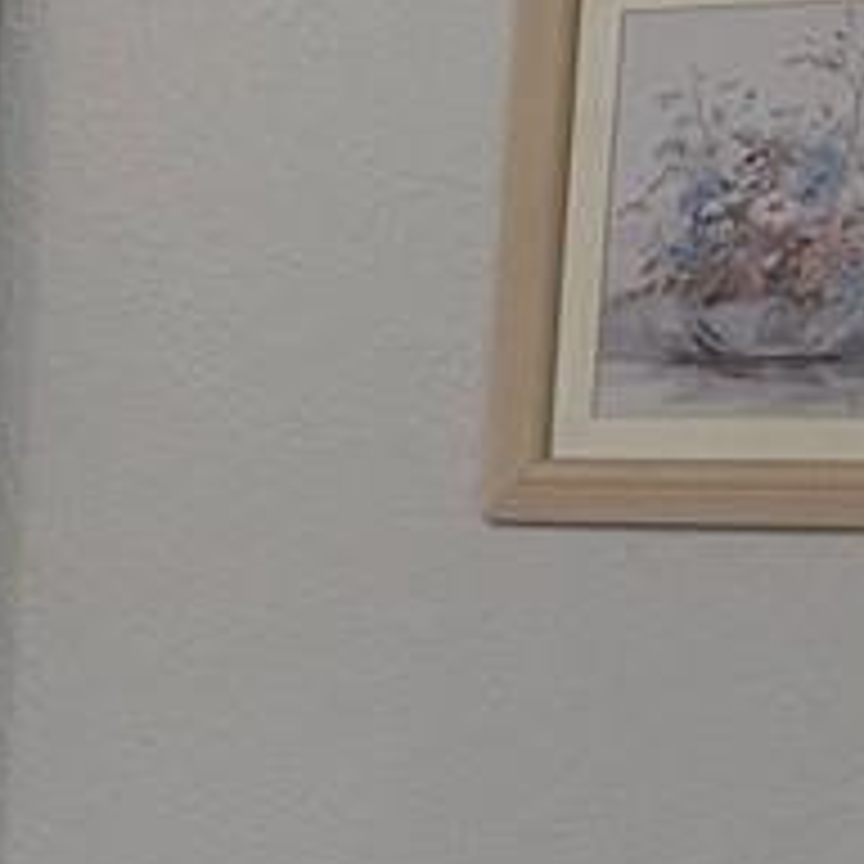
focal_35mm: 192
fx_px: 5422
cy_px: 1071
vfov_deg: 9.0
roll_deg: -0.5
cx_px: -1822
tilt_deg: -7.0
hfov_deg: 7.8
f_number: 1.6
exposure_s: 1/120
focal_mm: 5.96
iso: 160
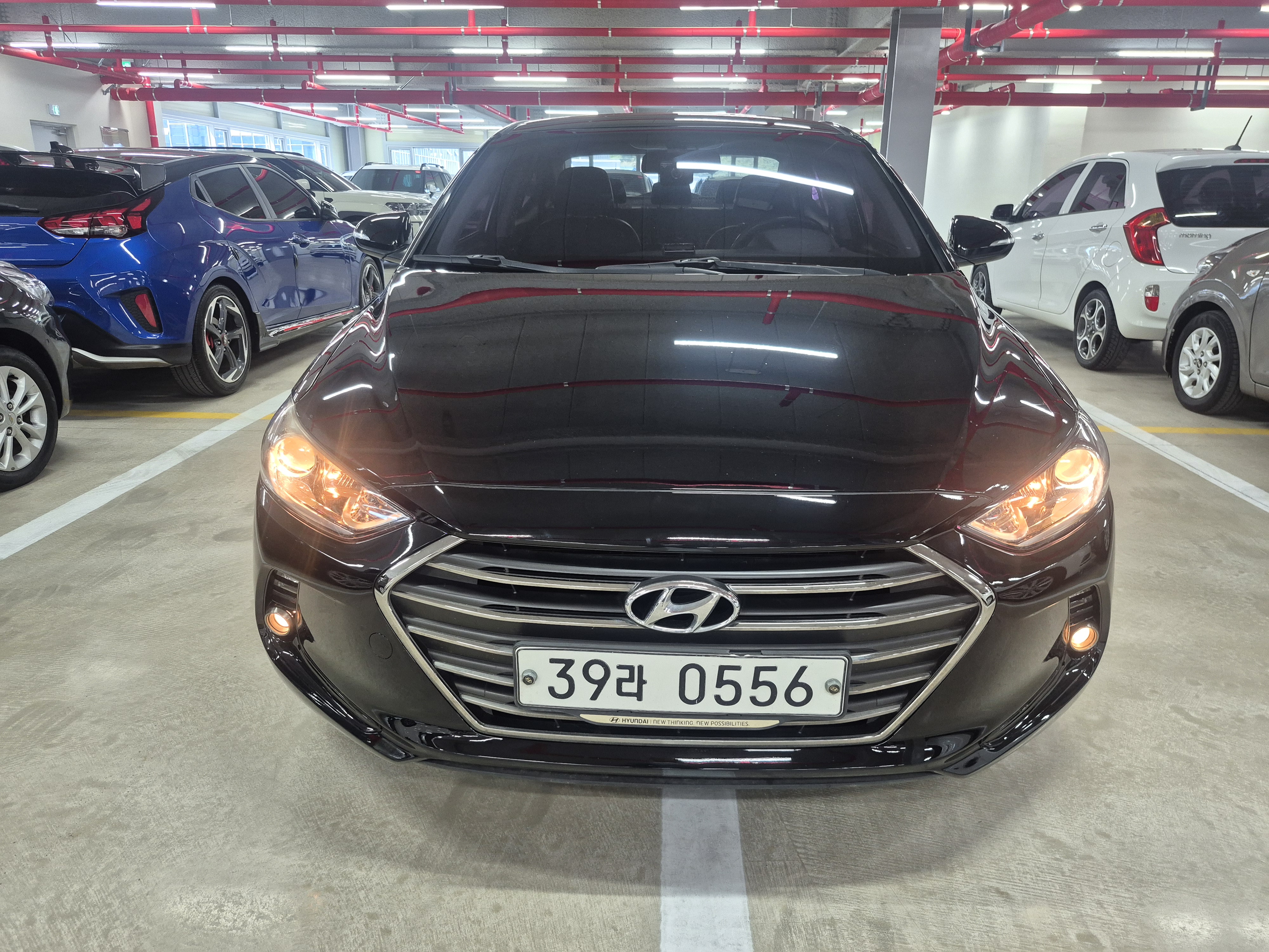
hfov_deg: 73.9
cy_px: 476
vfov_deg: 58.9
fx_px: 843
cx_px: 634
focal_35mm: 23
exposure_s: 1/120
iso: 200
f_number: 1.8
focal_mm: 5.4
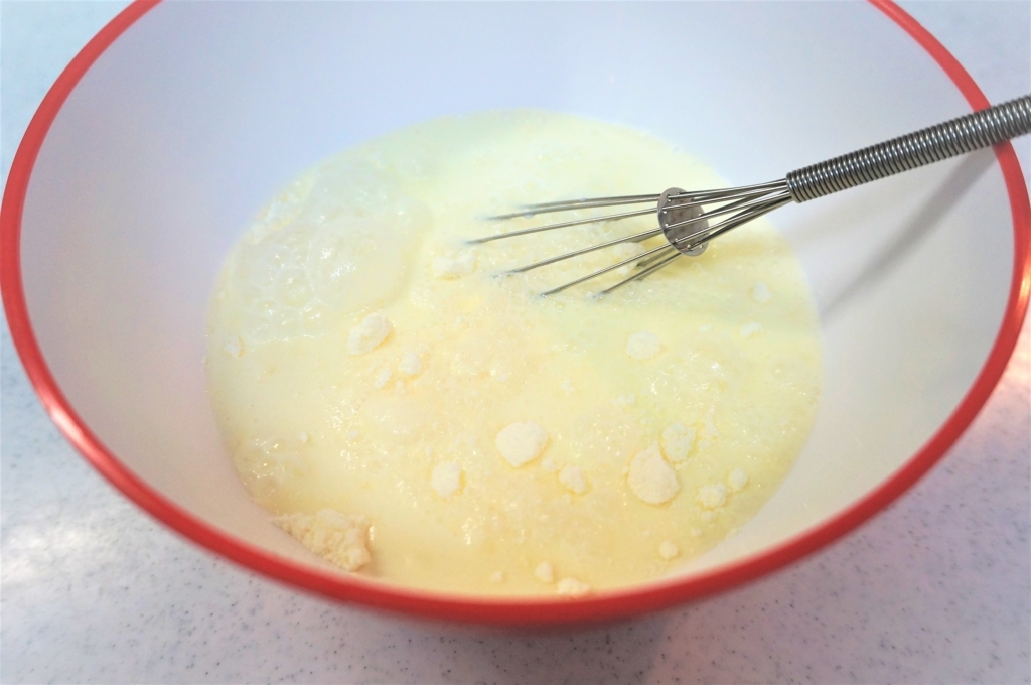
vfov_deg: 43.5
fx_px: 858
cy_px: 342
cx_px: 516
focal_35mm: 30
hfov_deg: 62.0
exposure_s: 1/160
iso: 640
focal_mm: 20
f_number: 4
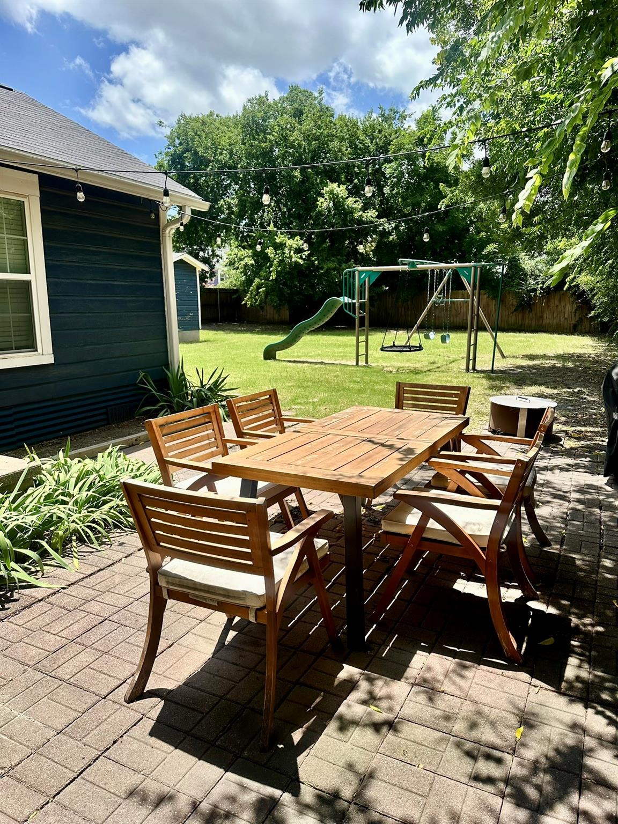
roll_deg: -0.6
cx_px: 309
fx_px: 571
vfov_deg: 71.6
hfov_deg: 56.8
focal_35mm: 24
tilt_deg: -10.0
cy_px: 412
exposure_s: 1/3155
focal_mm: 6.86
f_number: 1.78
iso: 80
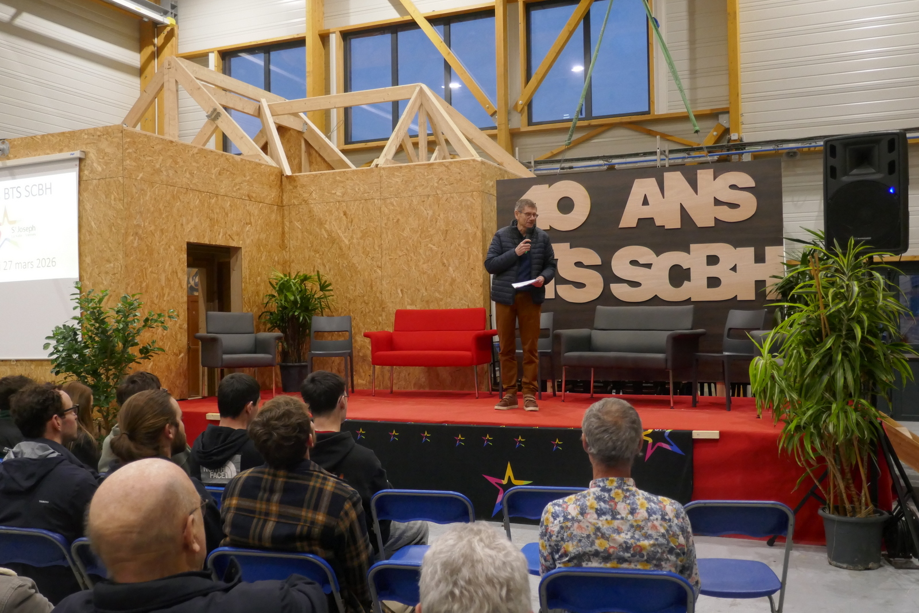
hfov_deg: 55.8
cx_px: 460
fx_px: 868
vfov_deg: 38.9
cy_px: 306
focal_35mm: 34
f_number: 3.3
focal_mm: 12.3
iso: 1250
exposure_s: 1/80
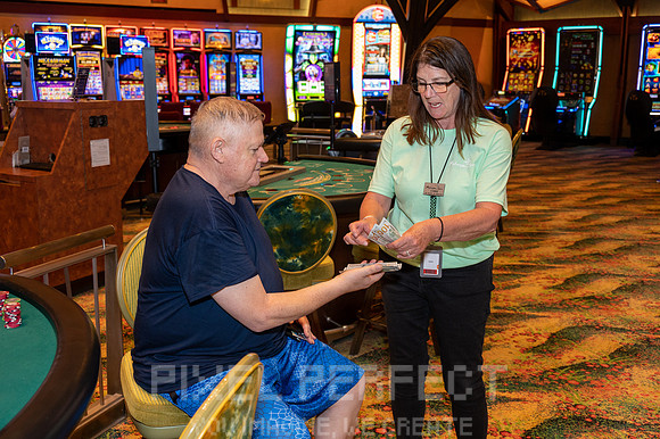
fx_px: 678
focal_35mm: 37
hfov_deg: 51.9
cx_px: 330
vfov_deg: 35.9
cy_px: 220
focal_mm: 37
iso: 2200
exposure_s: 1/60
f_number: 5
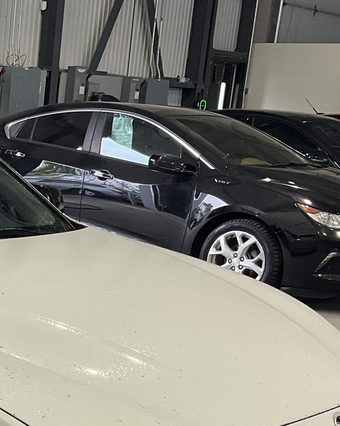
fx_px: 956
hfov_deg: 18.9
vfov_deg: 24.2
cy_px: 406
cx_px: -79
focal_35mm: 76
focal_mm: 3
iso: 50
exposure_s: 1/120
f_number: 1.8
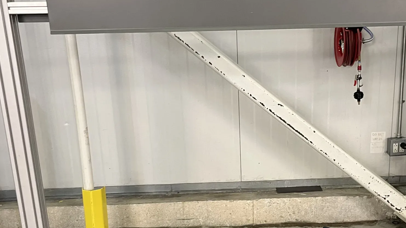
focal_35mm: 49
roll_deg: +1.9
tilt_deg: -19.2
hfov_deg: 41.9
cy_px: 187
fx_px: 527
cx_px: 241
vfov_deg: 24.0
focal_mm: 5.1
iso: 160
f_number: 1.6
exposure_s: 1/60
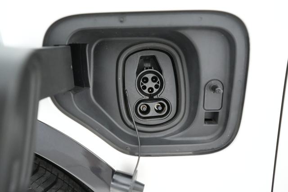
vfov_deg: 47.9
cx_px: 144
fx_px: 216
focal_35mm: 27
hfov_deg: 67.4
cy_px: 96
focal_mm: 27
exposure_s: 1/250
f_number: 2.8
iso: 10000
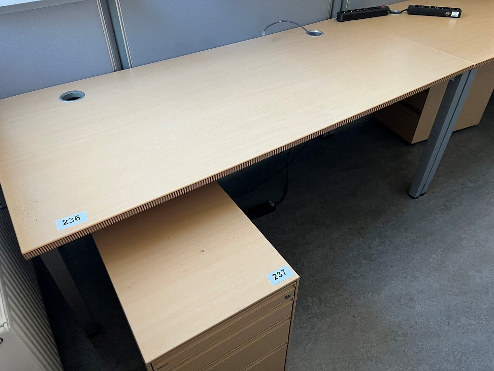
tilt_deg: -40.8
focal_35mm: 26
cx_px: 247
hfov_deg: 67.3
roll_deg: +0.1
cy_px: 186
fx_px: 371
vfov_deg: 53.1
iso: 125
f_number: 1.6
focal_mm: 5.1
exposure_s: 1/58
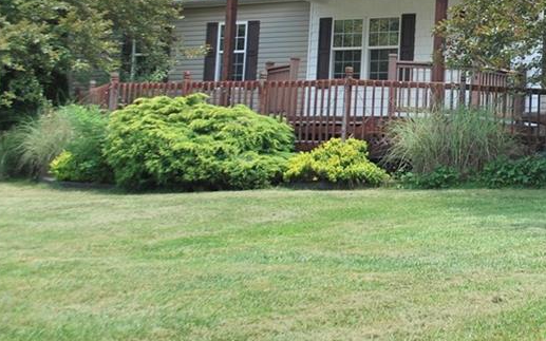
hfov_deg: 23.5
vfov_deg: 15.1
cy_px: 11
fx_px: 1265
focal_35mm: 85
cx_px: 531
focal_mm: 28
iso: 100
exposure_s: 1/200
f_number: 5.6
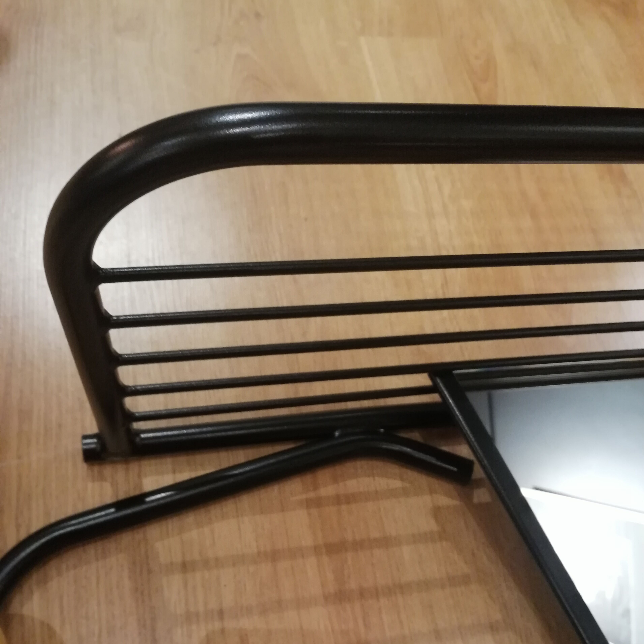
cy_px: 407
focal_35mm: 32
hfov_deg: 51.1
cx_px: 324
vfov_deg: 50.5
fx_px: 674
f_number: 1.8
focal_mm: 3.95
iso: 400
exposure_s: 1/25
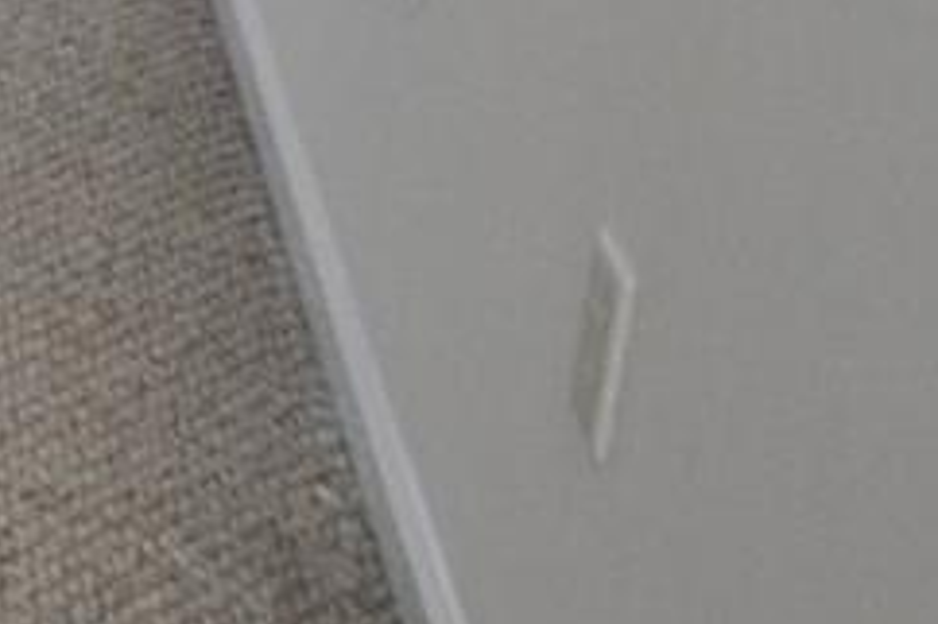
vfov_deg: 11.0
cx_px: -1996
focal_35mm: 99
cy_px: -992
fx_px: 2578
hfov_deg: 10.9
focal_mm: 10
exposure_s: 1/60
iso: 800
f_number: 4
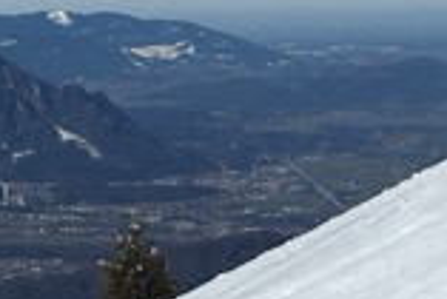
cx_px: 177
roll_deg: -0.4
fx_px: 2448
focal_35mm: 197
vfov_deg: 6.9
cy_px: 362
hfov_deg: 10.4
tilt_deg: -8.9
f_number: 2.2
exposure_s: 1/5495
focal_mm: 4.15
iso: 25
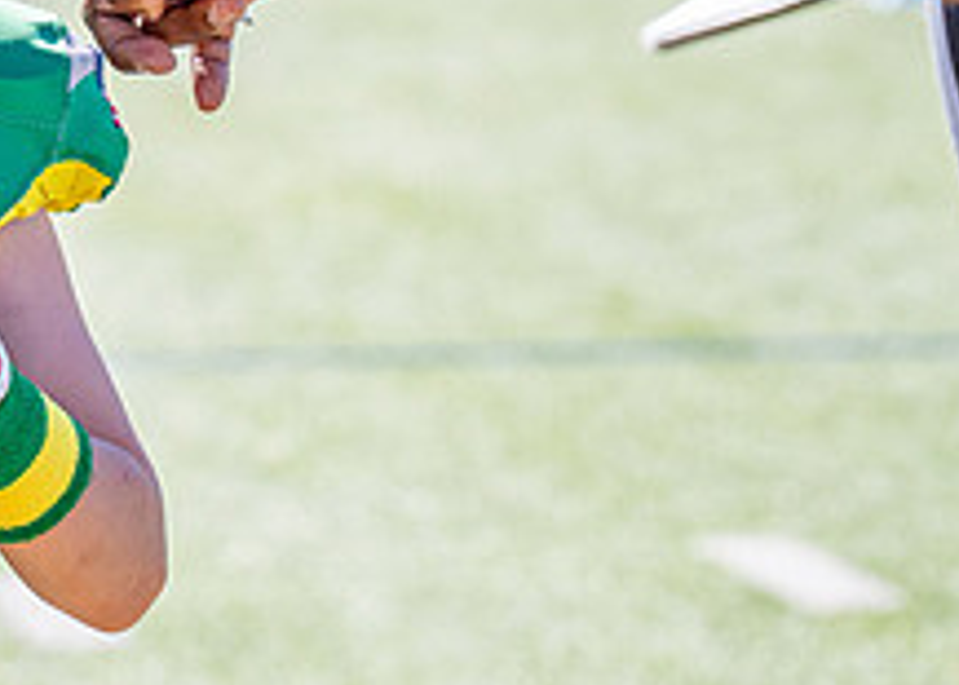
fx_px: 7708
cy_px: 24
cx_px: -156
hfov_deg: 7.1
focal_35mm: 283
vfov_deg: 5.1
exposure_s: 1/3200
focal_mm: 70
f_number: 2.8
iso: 250
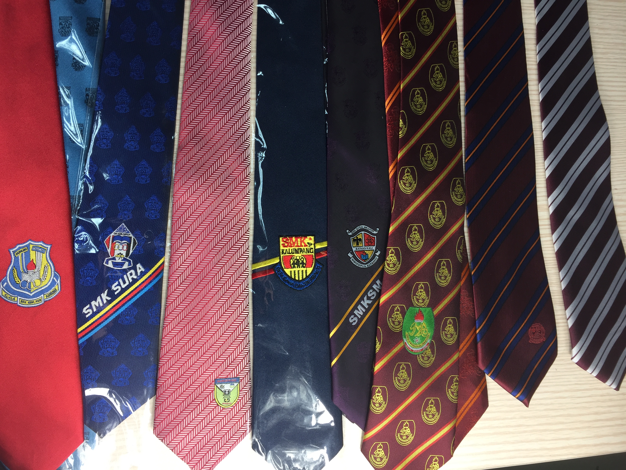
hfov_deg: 61.7
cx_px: 313
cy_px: 235
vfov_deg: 48.2
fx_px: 524
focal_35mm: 29
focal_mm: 4.15
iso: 32
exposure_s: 1/50
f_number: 2.2
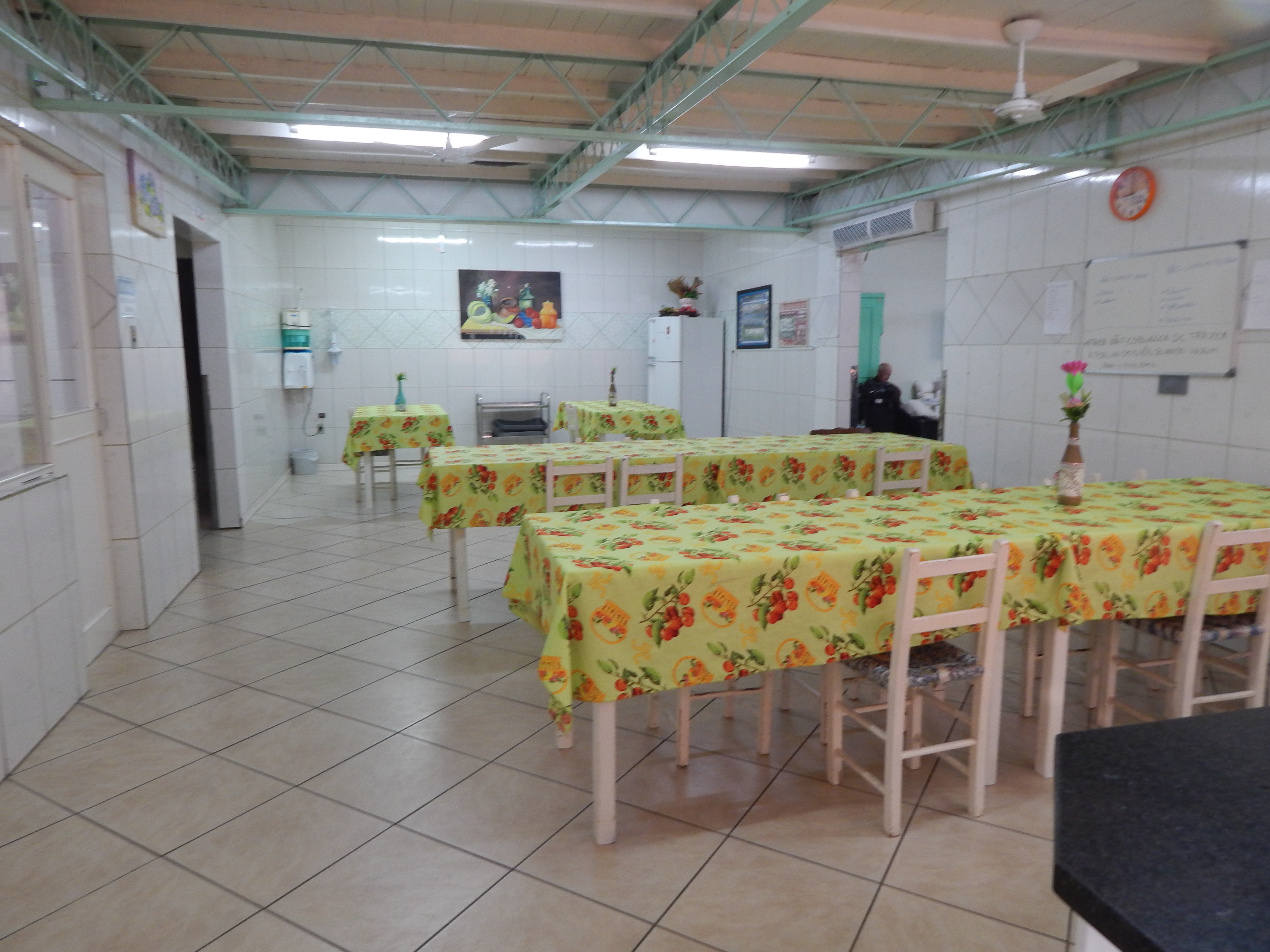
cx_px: 635
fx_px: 844
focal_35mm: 23
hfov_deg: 73.9
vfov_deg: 58.9
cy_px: 476
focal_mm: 4
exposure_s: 1/30
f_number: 3
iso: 200
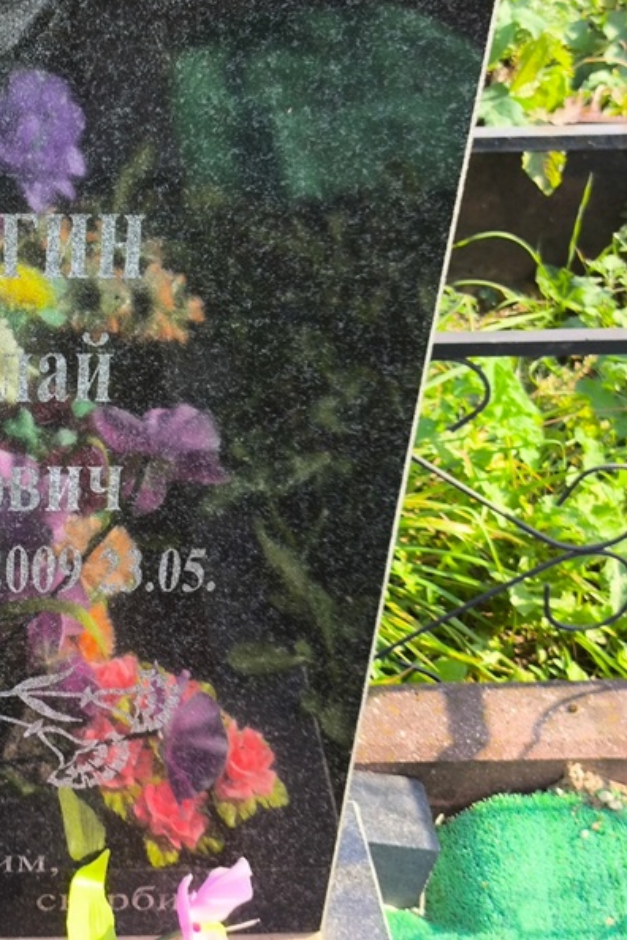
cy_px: 467
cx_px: -2
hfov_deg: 18.9
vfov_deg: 28.8
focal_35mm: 70
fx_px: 1829
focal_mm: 4.71
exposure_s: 1/377
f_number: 1.7
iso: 50
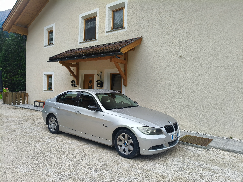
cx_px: 122
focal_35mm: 26
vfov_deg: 53.1
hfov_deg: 67.3
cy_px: 91
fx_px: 183
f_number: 1.8
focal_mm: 4.84
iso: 80
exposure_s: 1/759
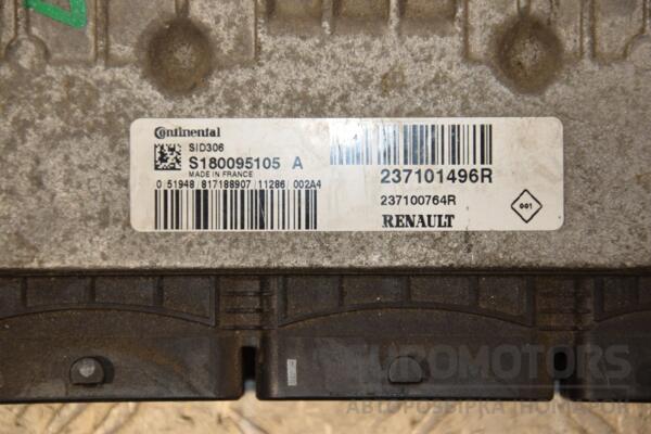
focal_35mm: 158
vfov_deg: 8.7
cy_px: 217
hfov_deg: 13.0
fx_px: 2848
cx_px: 326
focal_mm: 105
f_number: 7.1
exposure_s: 1/200
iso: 800
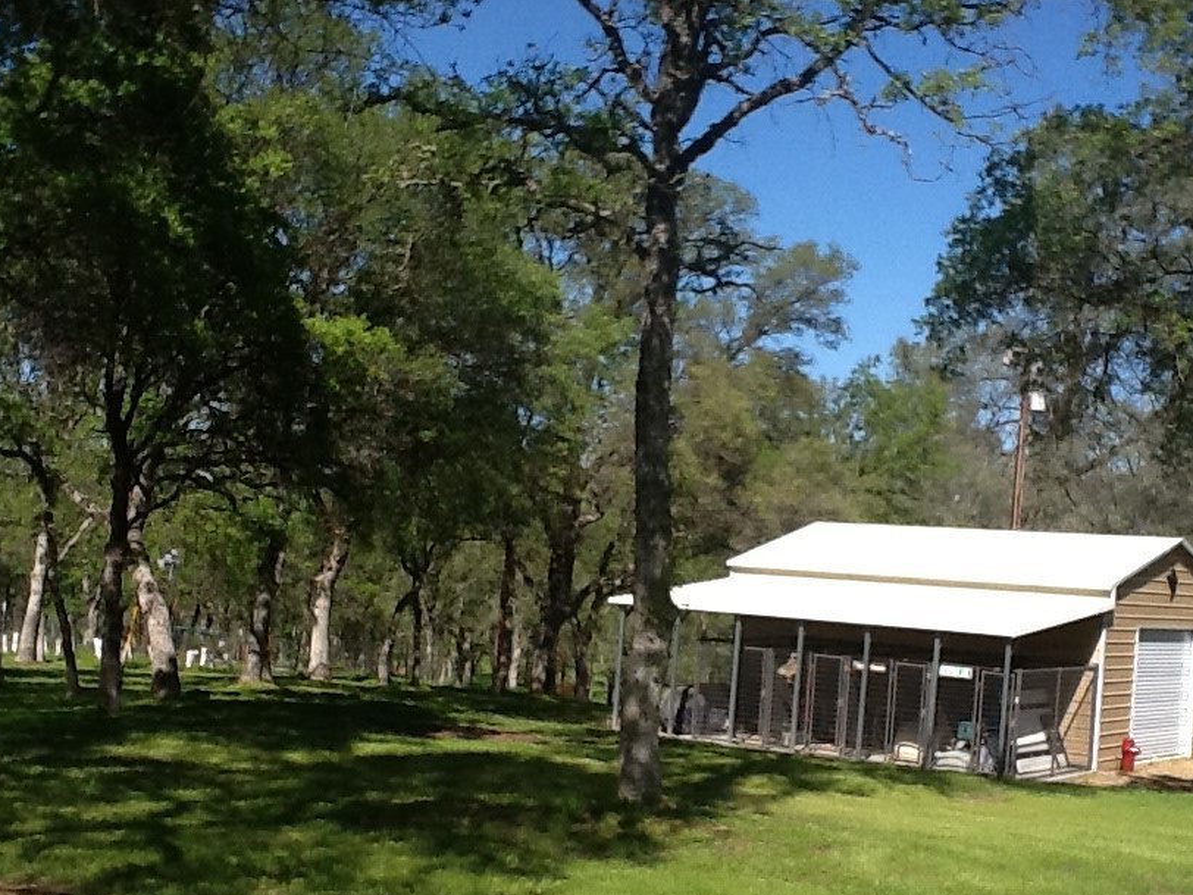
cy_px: 504
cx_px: 667
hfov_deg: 36.8
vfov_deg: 28.0
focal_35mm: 52
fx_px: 1792
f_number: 2.4
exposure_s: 1/1215
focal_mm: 2.03
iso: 40
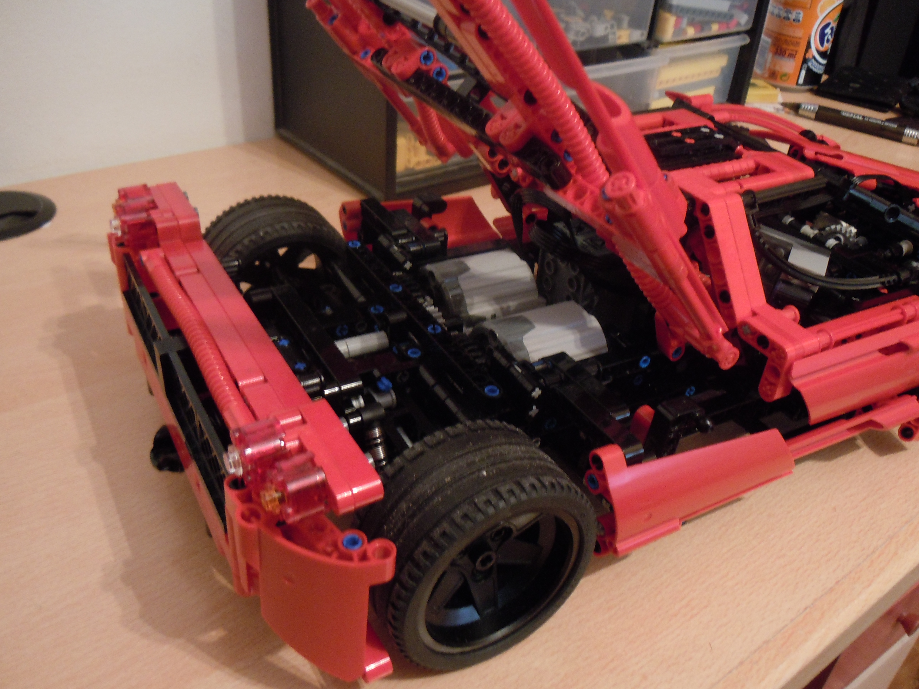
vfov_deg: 46.8
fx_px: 796
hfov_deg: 60.0
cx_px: 460
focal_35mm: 30
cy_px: 344
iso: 400
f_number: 3.5
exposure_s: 1/4
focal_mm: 5.4
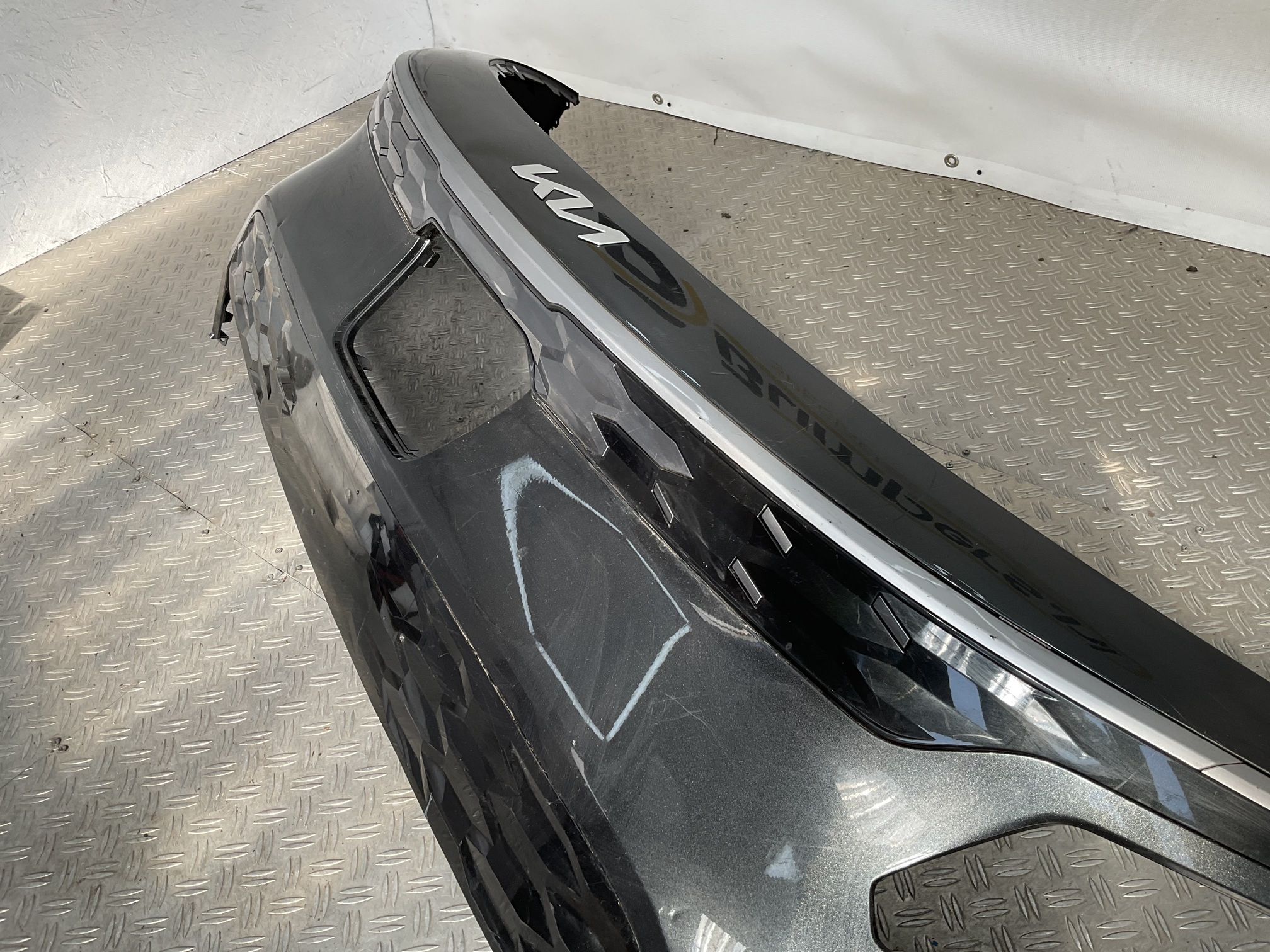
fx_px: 1064
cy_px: 476
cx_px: 635
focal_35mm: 29
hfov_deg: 61.7
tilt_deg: -45.6
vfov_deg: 48.2
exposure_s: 1/335
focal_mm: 3
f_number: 1.8
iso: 16
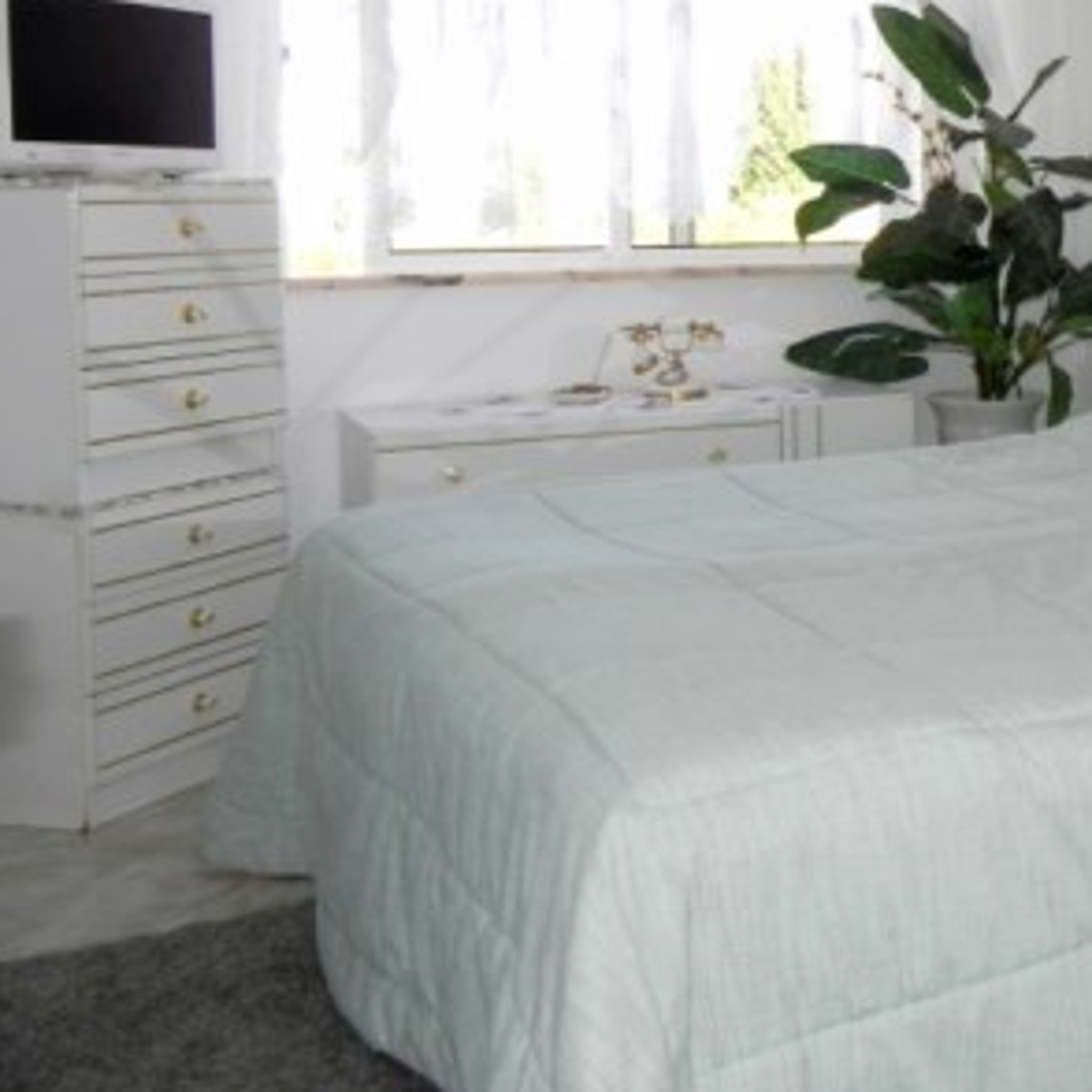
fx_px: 1785
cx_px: 1166
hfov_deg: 30.8
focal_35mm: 50
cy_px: 256
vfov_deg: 33.3
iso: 160
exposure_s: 1/140
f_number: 4.5
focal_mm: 4.6
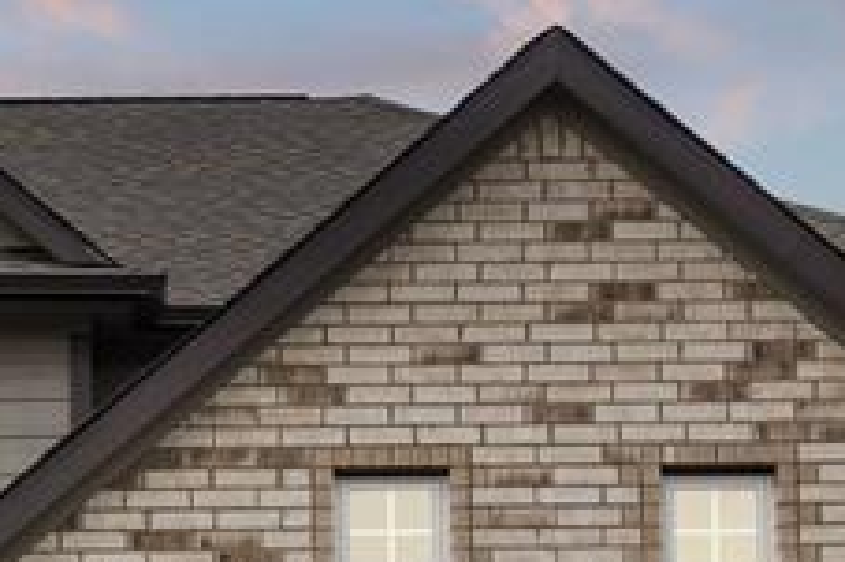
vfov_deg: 8.6
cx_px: 52
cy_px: 726
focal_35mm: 158
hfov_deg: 12.9
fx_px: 3706
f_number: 9
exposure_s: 1/400
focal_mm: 35
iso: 320
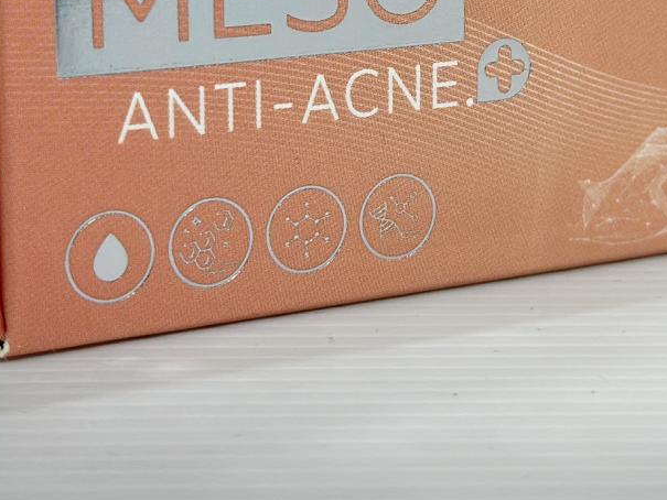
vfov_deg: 11.6
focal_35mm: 127
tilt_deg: -8.5
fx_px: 2448
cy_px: 28
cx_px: 520
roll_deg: +0.0
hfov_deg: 15.4
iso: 160
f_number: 1.78
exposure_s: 1/60
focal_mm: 6.86
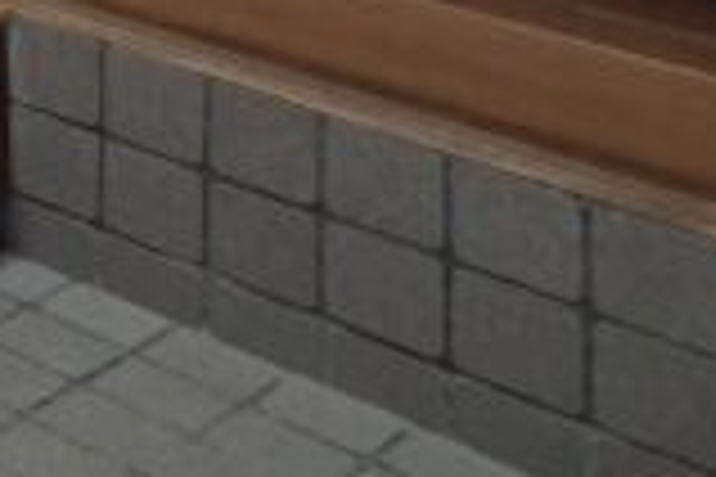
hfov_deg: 14.0
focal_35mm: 87
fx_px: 1730
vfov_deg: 12.2
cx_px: -1094
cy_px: -706
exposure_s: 1/60
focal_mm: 2.2
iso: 500
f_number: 1.9
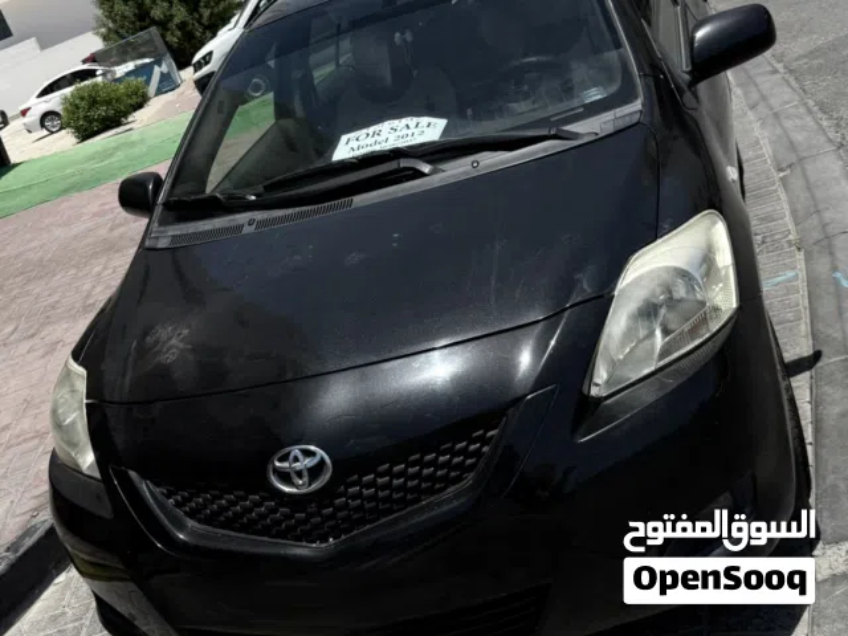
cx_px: 424
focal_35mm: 24
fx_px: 588
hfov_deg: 71.6
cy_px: 318
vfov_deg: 56.8
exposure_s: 1/5714
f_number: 1.78
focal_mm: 6.76
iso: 80
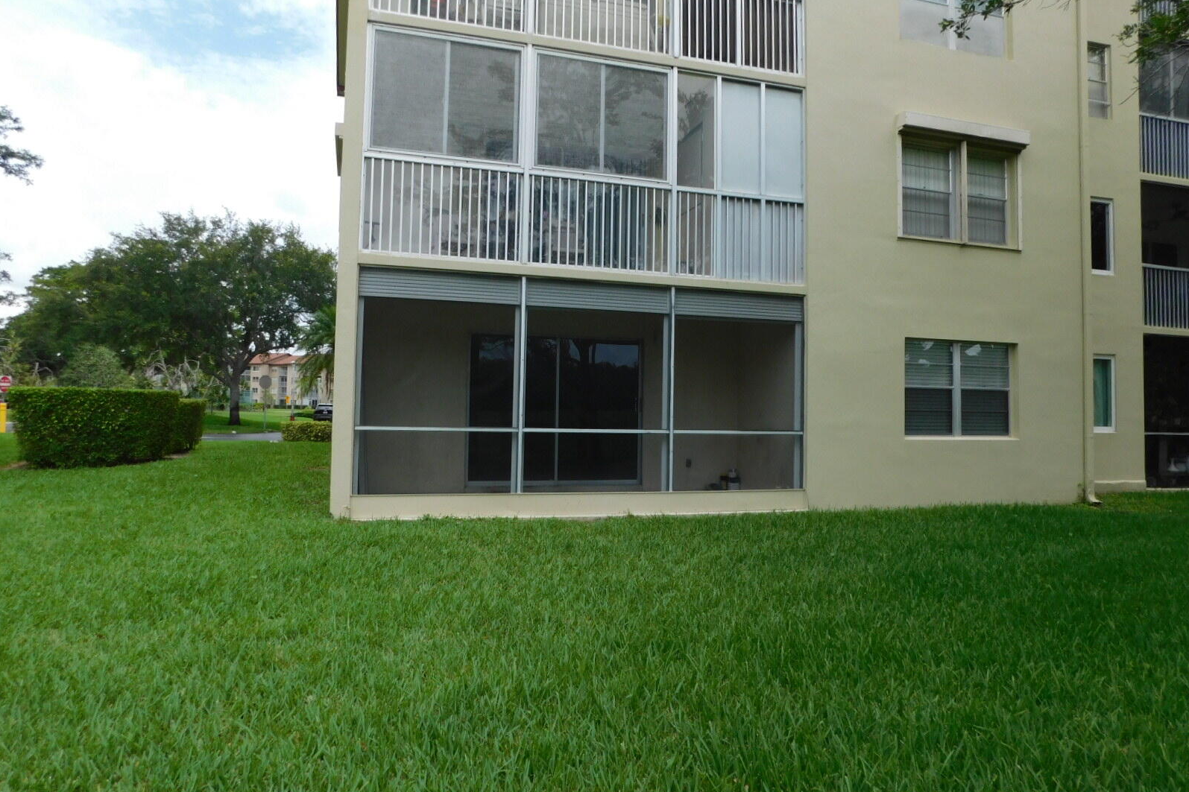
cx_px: 595
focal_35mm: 24
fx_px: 793
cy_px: 373
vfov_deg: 53.1
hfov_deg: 73.7
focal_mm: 4
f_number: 3
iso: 125
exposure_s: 1/1250
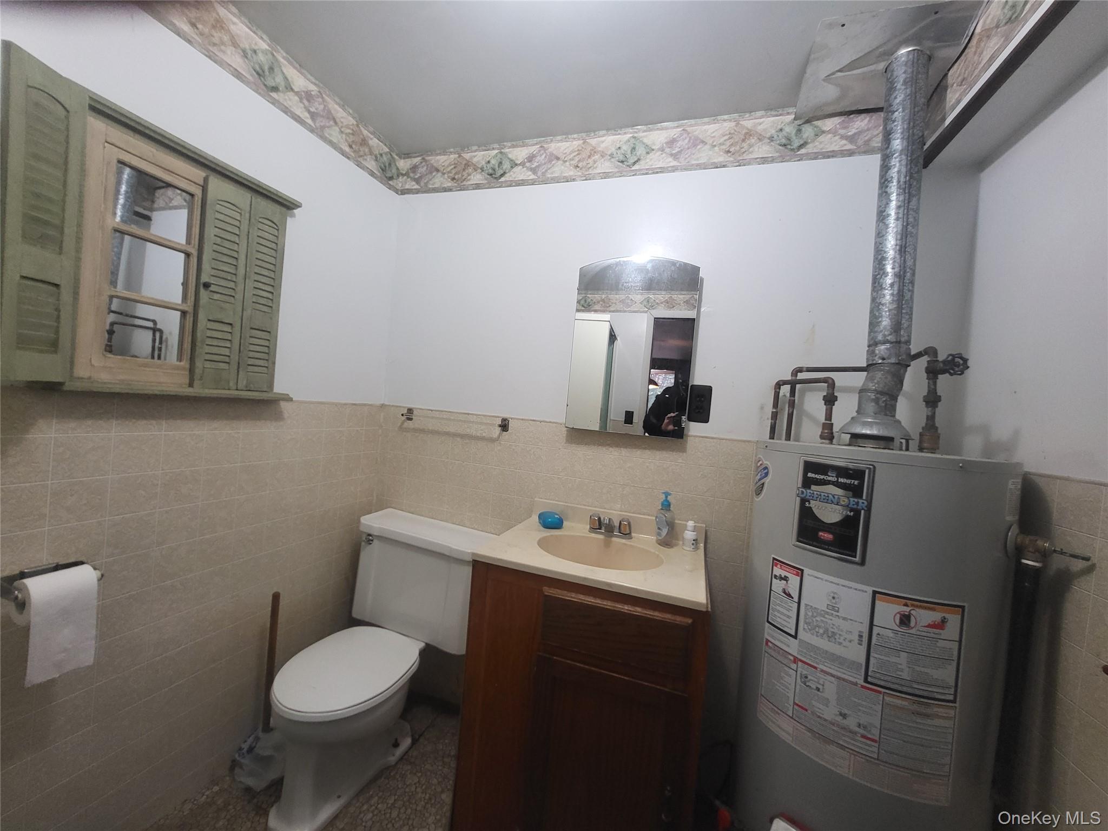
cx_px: 554
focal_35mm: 13
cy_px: 416
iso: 250
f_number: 2.2
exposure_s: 1/60
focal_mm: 1.74
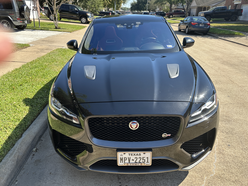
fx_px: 172
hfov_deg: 71.6
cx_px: 124
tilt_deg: -23.2
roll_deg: -0.5
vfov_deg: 56.8
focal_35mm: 24
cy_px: 93
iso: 80
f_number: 1.78
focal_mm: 6.86
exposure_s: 1/1517
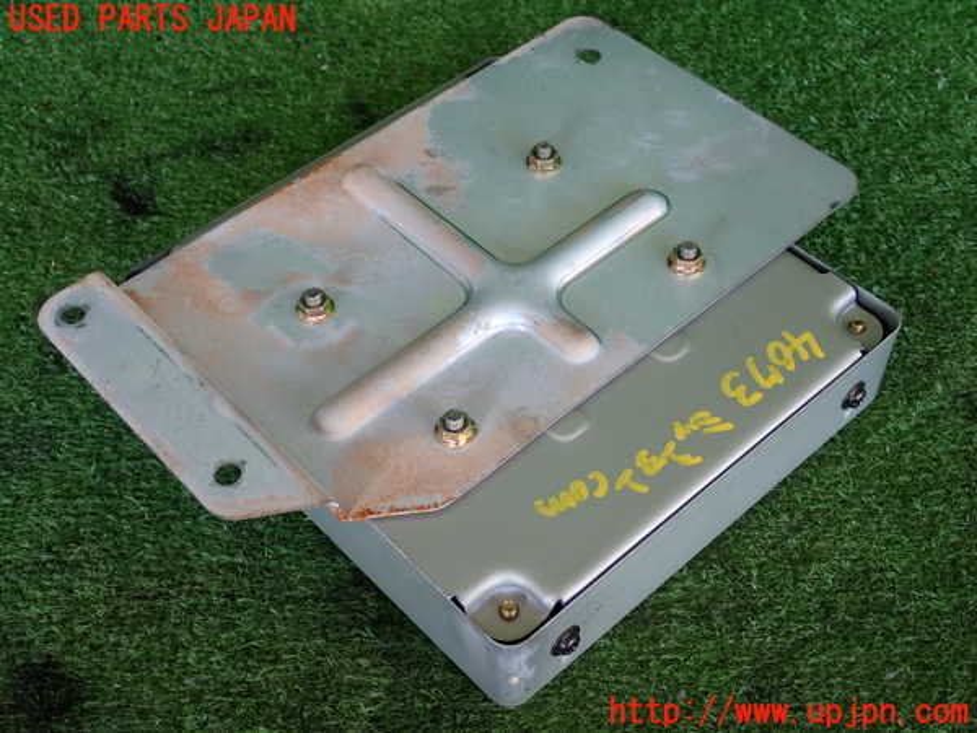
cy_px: 366
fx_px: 1327
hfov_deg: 40.4
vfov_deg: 30.9
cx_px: 488
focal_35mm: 47
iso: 200
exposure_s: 1/50
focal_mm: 8.4
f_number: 3.1
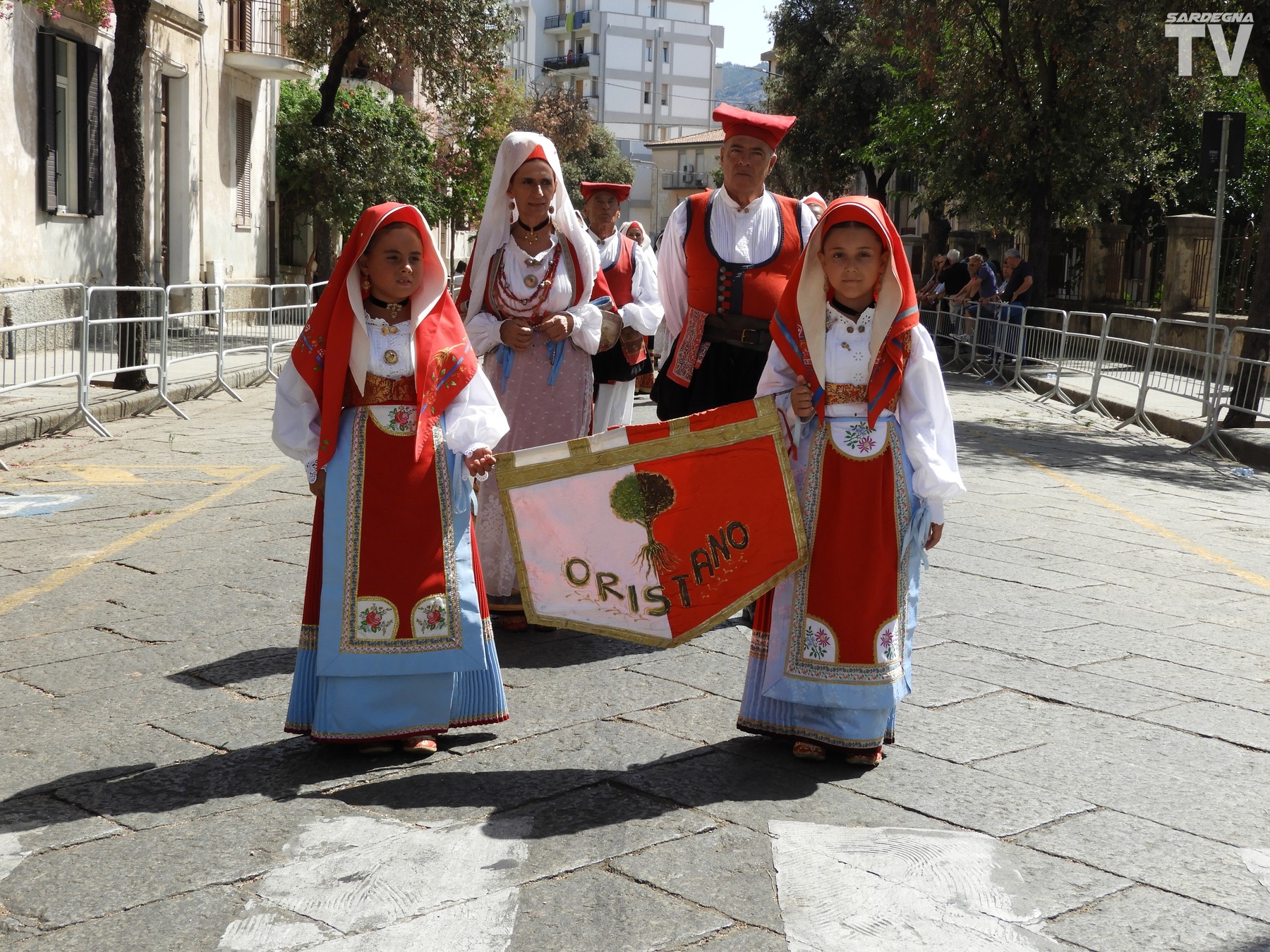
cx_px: 635
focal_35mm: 50
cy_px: 476
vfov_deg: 29.1
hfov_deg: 38.2
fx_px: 1834
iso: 100
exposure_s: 1/640
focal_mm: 9
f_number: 4
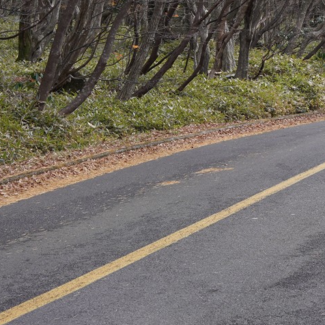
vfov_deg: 13.7
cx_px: 490
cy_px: -27
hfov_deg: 13.2
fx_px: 1328
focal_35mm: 125
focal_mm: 35
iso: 100
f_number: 5
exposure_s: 1/100
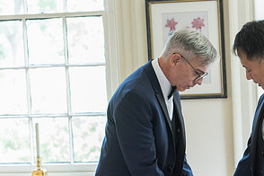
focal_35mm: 112
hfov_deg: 17.9
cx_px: 254
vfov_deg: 12.2
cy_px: 108
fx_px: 821
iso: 1000
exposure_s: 1/80
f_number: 3.5
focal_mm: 55
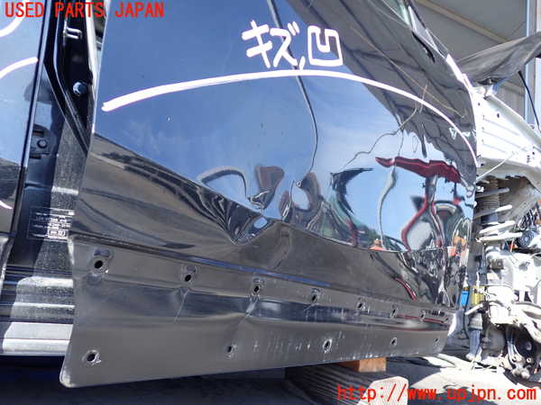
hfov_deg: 60.0
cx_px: 270
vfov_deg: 46.8
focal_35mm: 30
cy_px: 202
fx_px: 469
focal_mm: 5.4
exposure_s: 1/200
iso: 100
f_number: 2.3
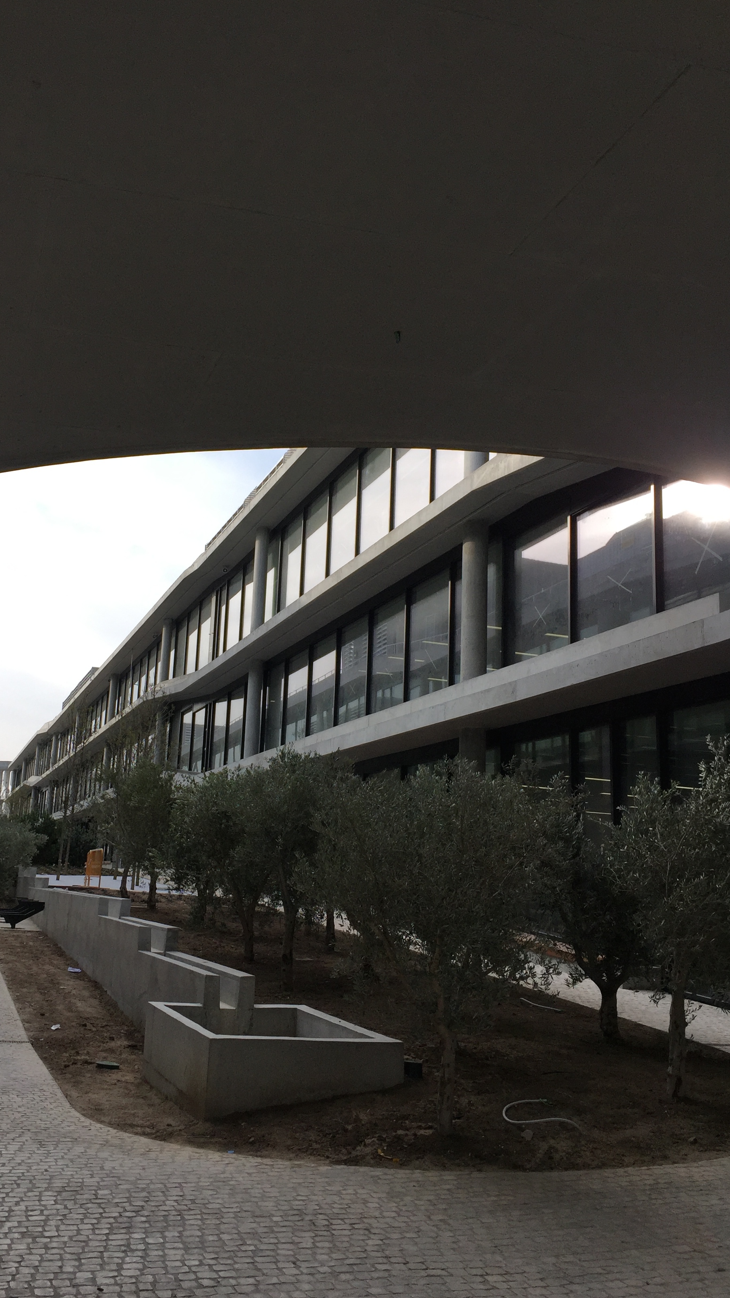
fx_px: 1101
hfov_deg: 36.4
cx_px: 256
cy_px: 646
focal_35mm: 32
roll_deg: -2.7
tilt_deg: +12.4
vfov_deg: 61.0
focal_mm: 4.15
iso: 32
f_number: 2.2
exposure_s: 1/842
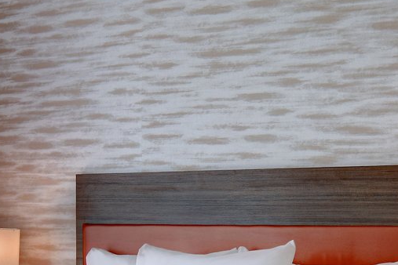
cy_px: 243
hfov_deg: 32.9
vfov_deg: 21.7
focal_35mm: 61
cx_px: 203
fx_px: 673
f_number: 7.1
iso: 250
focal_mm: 11.5
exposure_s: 1/160
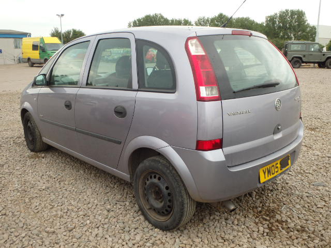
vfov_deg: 44.2
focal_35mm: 32
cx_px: 166
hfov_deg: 56.8
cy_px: 124
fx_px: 306
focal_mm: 5.7
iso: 125
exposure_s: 1/160
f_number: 4.2
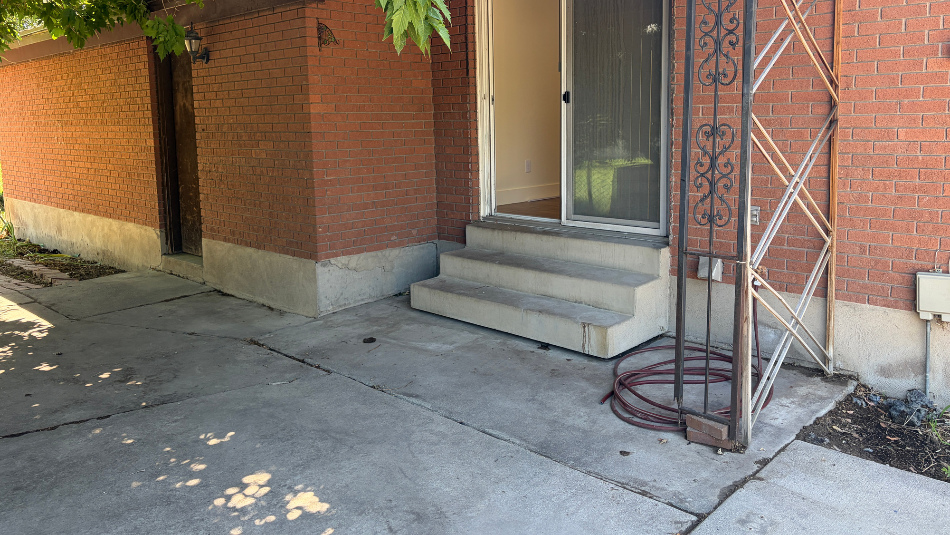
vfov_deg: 39.9
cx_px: 476
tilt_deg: -3.7
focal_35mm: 29
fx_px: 731
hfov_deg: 66.1
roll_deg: +2.1
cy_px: 199
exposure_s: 1/208
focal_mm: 5.96
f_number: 1.6
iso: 80
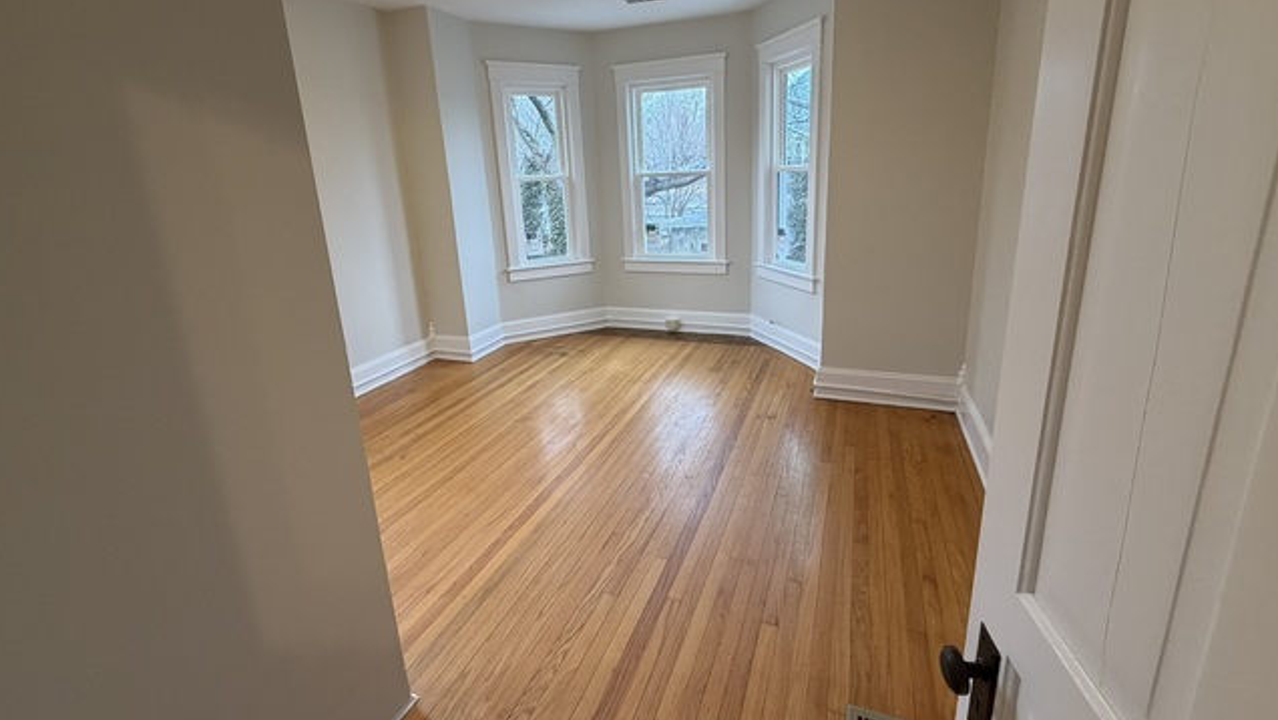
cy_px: 306
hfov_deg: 99.3
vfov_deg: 66.7
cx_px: 660
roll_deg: +2.2
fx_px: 542
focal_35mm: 16
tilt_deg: -13.7
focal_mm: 2.22
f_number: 2.2
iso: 250
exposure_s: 1/60
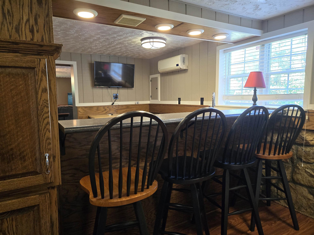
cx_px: 157
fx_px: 209
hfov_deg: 73.9
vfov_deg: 58.9
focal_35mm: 23
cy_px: 118
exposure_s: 1/120
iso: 500
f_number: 1.8
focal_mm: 5.4
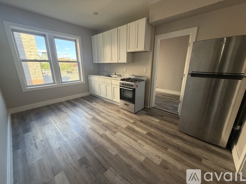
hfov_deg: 102.1
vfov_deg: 85.7
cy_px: 92
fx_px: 99
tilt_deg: -14.5
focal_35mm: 14
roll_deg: +0.6
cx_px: 123
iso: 250
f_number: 2.2
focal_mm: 2.22
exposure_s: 1/121
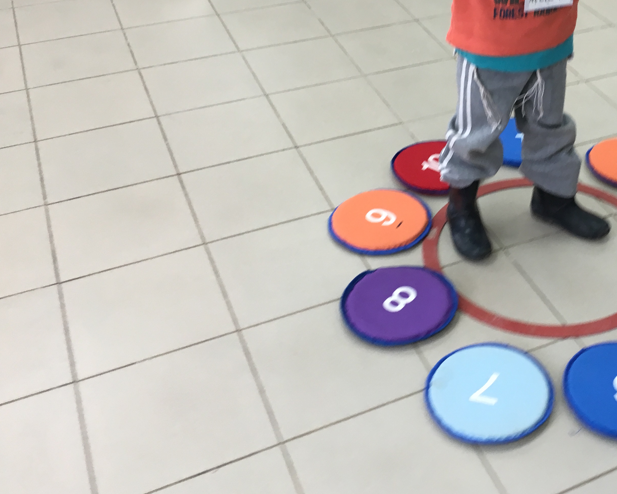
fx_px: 858
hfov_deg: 38.1
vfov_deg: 31.8
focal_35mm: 47
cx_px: 494
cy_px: 154
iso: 32
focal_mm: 4.15
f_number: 2.2
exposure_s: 1/33
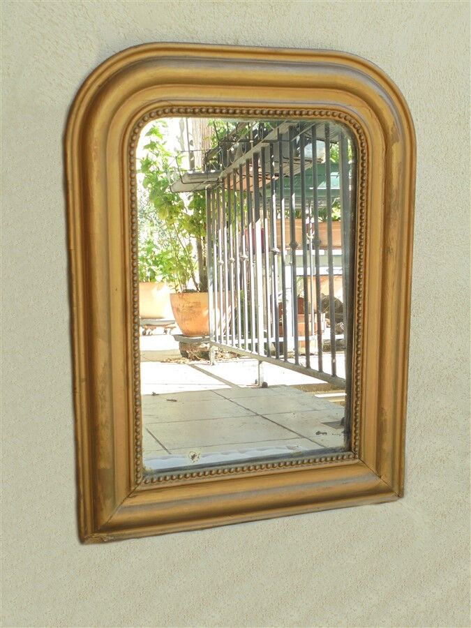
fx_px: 689
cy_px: 314
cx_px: 236
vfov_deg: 49.0
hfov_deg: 37.7
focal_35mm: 38
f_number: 4.2
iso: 100
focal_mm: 6.9
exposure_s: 1/80
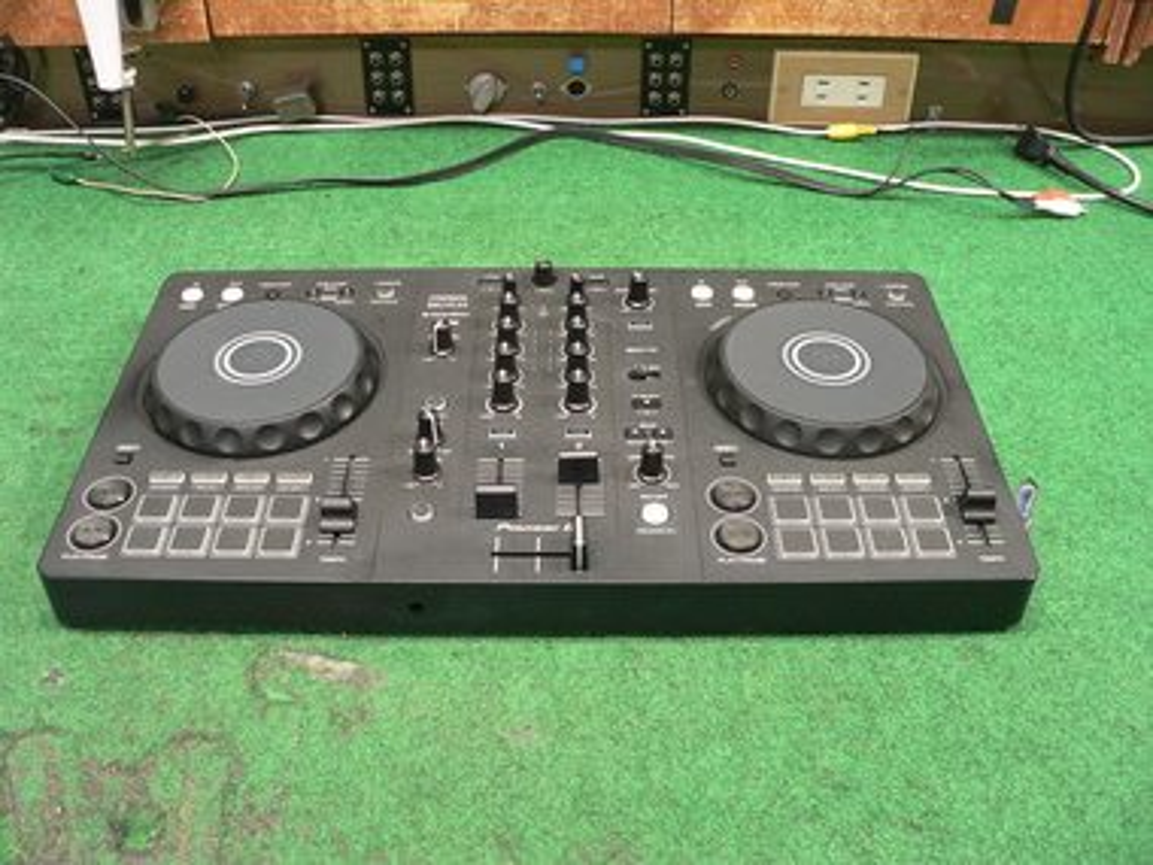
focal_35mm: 36
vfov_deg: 39.7
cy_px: 432
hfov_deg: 51.4
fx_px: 1199
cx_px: 576
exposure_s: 1/8
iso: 200
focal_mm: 6
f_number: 2.8
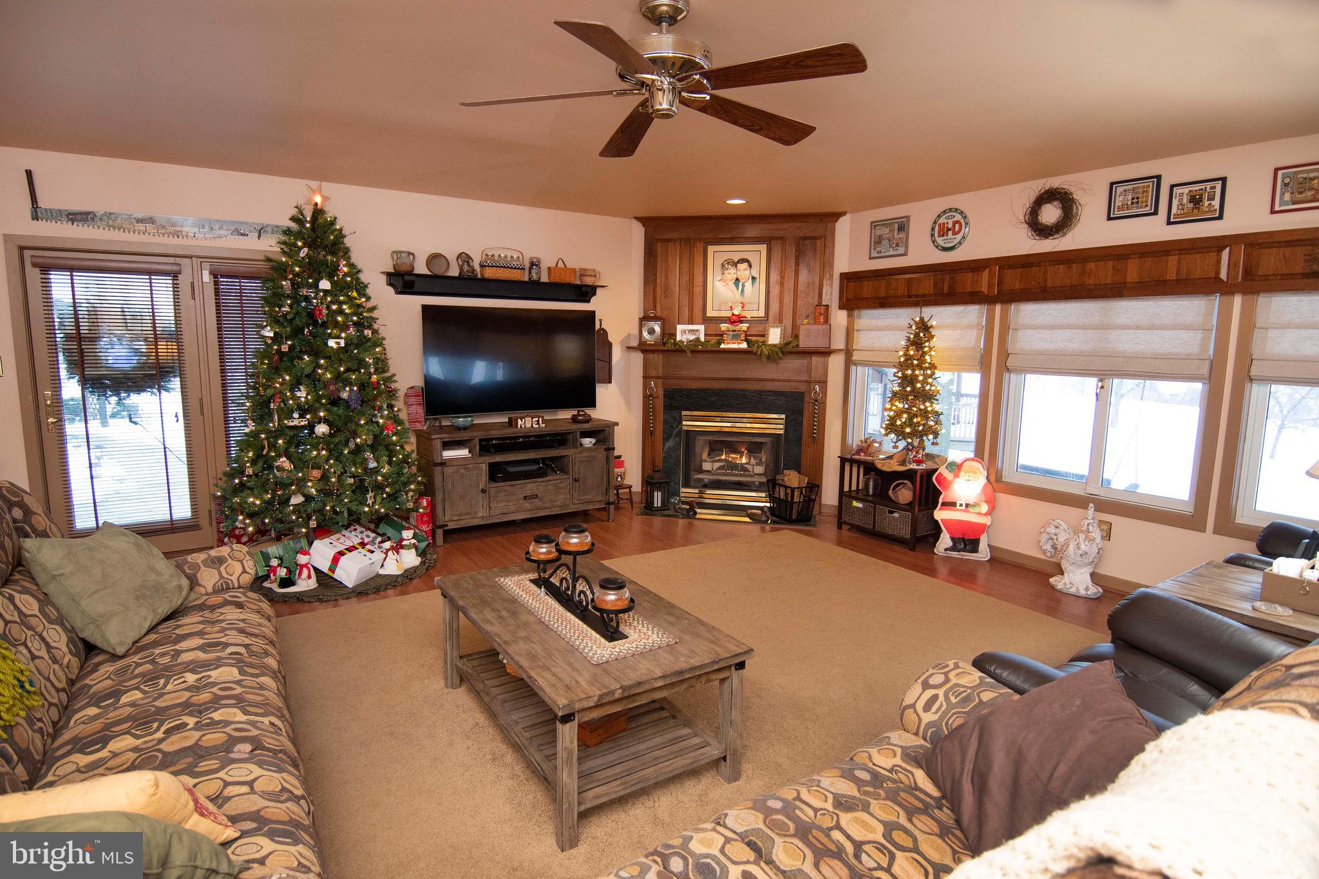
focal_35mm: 18
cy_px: 440
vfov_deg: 67.4
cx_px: 660
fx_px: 659
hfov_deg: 90.0
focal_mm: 12
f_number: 5
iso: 1000
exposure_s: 1/50
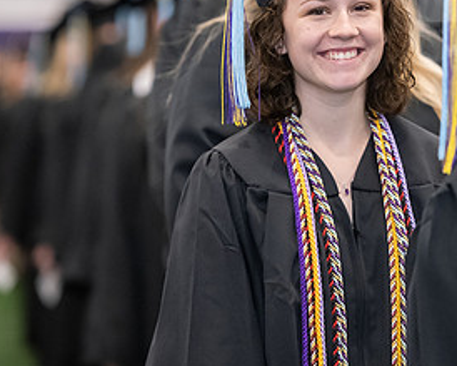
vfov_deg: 4.9
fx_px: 4300
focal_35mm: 318
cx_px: 369
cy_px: 84
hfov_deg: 6.1
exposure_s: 1/200
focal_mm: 160
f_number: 3.2
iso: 3200
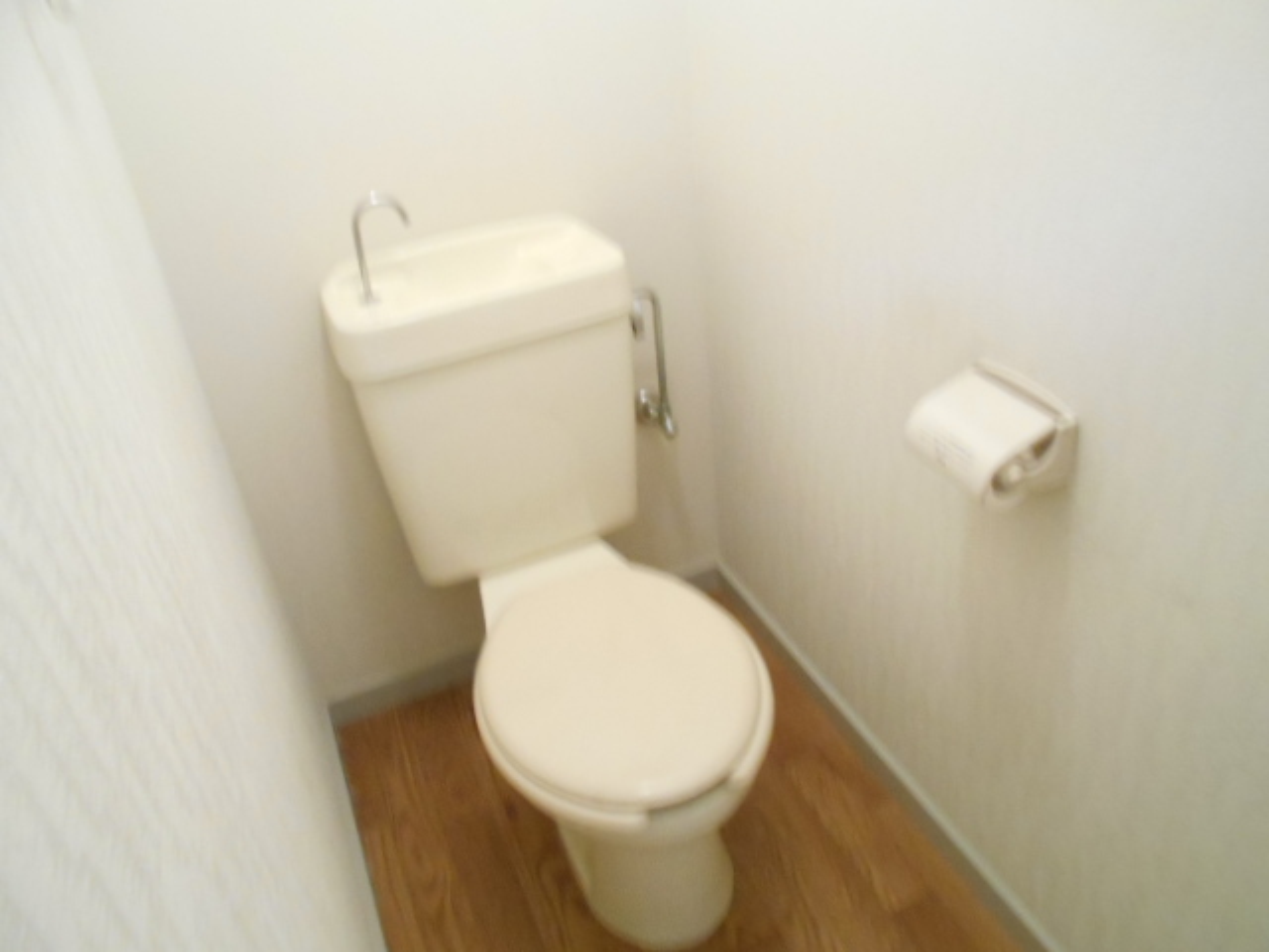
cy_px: 476
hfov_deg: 67.3
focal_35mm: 26
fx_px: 953
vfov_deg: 53.1
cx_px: 634
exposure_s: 1/6
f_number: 3.2
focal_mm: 4.6
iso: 800
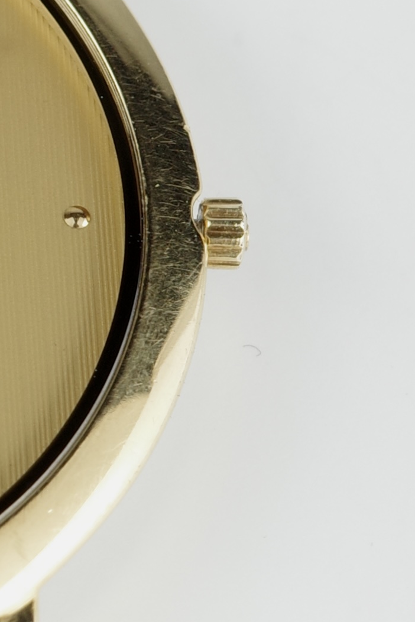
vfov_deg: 11.7
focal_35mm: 175
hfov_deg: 7.6
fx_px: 3026
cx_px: -288
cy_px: 227
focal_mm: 26
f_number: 6.3
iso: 200
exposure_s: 1/30
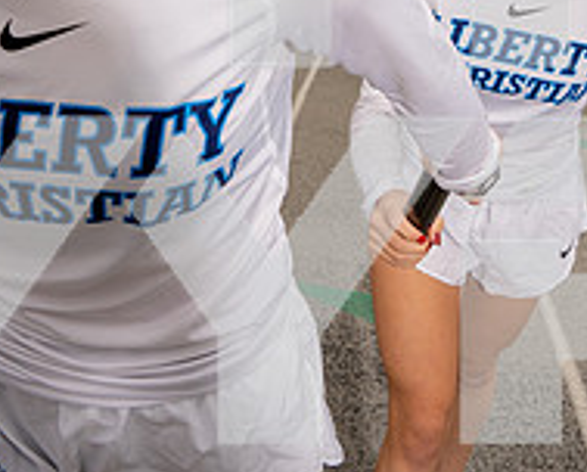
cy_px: -95
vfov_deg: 20.8
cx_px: 410
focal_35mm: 69
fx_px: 1201
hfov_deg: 27.2
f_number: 8
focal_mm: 24
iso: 250
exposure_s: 1/250
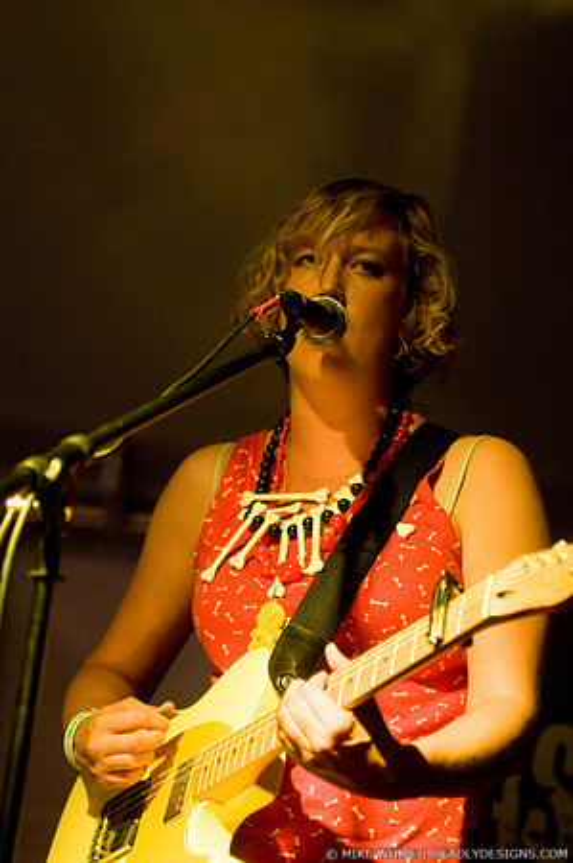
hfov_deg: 13.0
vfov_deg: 19.5
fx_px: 2512
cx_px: 286
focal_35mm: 105
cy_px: 432
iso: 800
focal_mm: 70
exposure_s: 1/250
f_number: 2.8
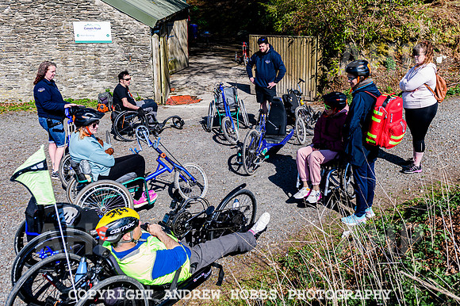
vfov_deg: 39.3
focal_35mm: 33
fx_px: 421
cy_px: 96
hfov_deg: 57.0
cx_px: 266
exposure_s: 1/1250
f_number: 5
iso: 250
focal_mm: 24
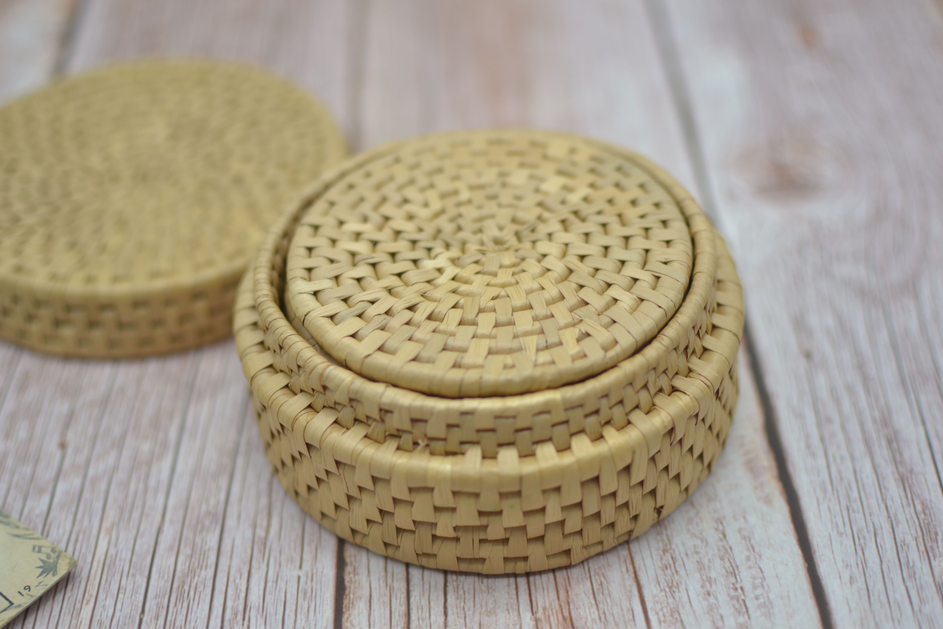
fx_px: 1375
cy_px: 314
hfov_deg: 37.9
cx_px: 472
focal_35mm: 52
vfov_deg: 25.8
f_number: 1.8
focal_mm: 35
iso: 100
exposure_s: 1/500
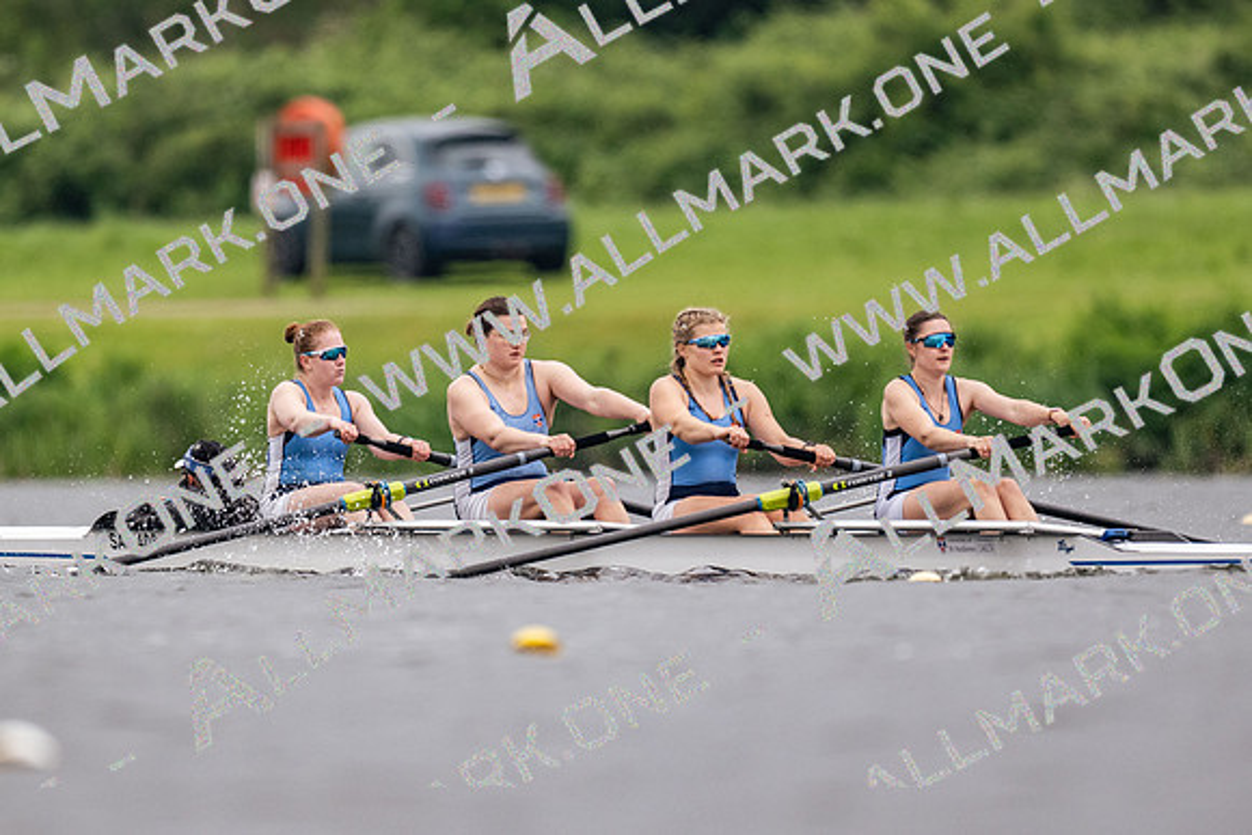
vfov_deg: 1.5
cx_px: 626
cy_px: 418
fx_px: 31322
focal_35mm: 900
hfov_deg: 2.3
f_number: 4
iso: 800
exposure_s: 1/2000
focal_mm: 600
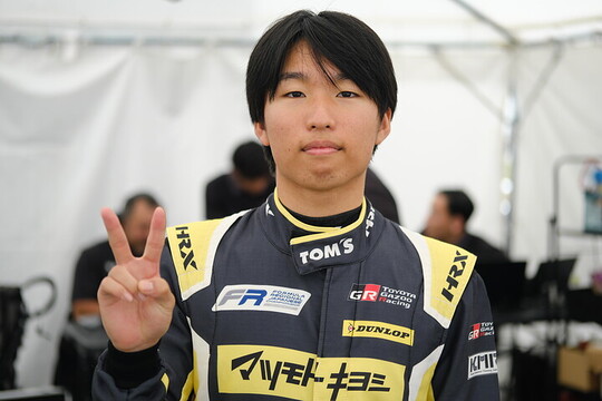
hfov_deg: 27.0
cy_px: 200
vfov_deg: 18.2
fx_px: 1254
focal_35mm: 75
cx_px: 301
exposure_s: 1/1700
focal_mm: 50
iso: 250
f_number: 2
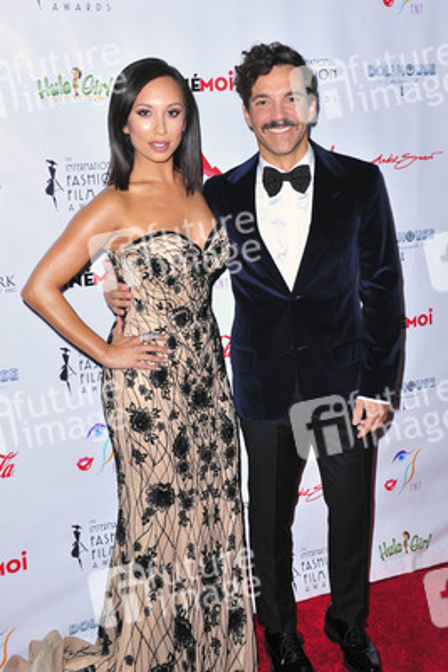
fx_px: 783
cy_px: 336
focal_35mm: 42
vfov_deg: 46.4
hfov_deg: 31.9
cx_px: 224
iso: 500
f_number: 5.6
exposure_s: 1/320
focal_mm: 42
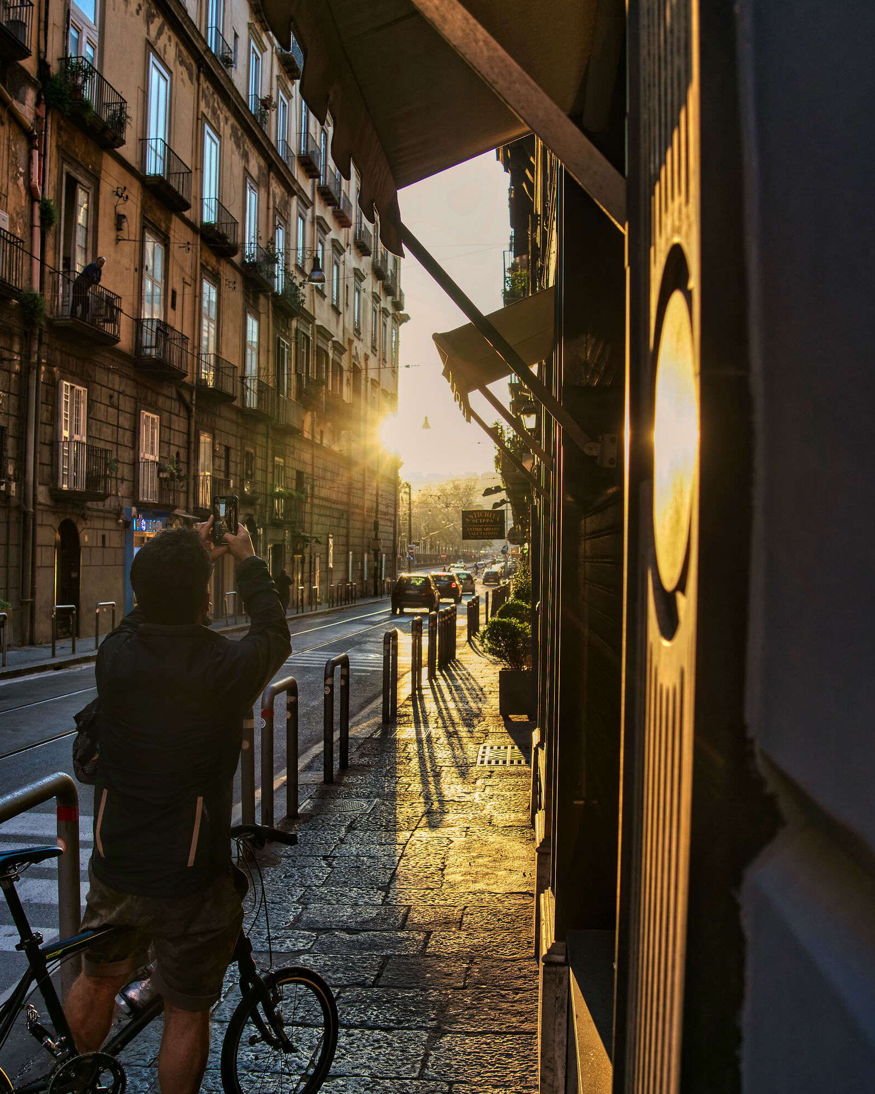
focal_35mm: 34
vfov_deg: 52.8
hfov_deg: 43.4
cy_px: 595
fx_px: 1100
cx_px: 439
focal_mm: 30
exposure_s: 1/160
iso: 100
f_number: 5.6
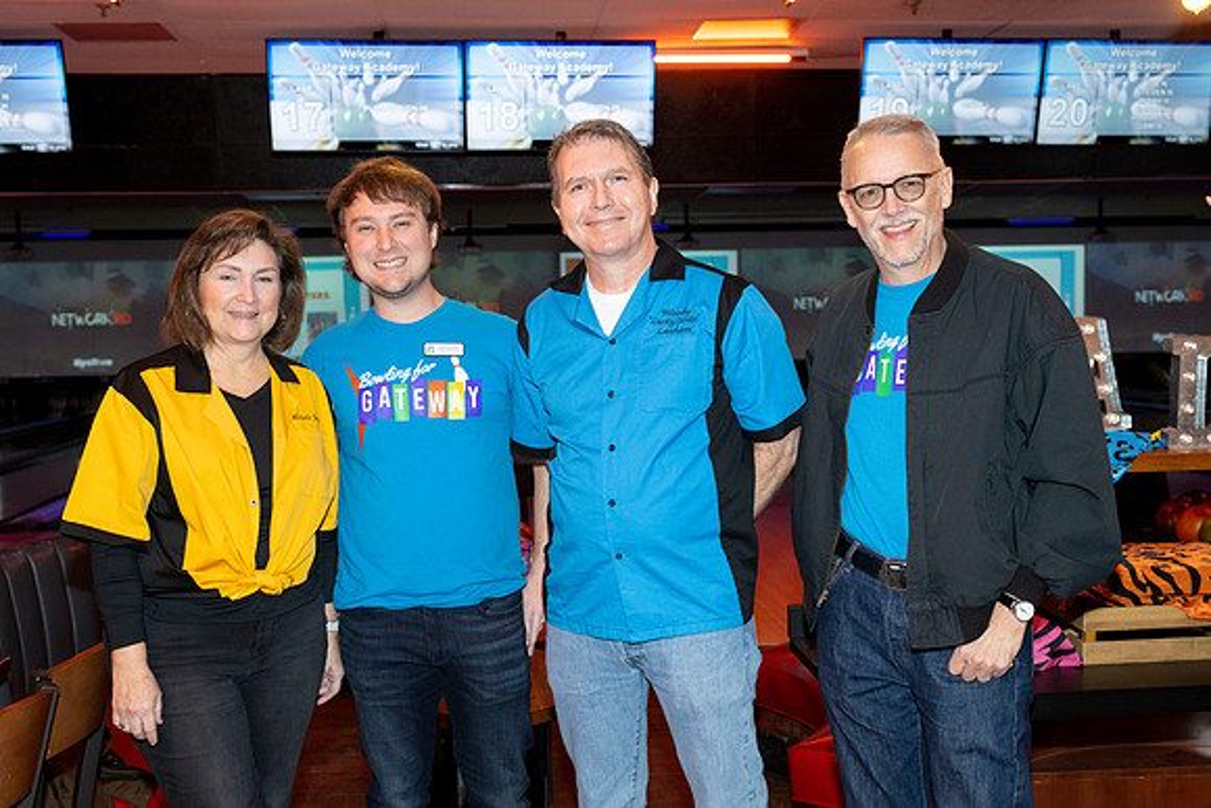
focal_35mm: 44
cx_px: 606
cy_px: 404
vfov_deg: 30.5
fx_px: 1480
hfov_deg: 44.5
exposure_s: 1/80
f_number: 5.6
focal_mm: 44
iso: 1600
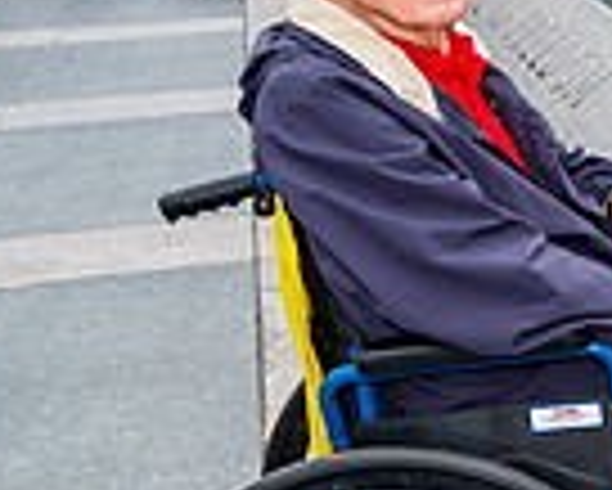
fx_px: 1740
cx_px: 954
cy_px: 297
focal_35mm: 96
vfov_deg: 16.0
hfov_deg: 17.6
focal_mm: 24
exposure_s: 1/640
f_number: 8
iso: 800
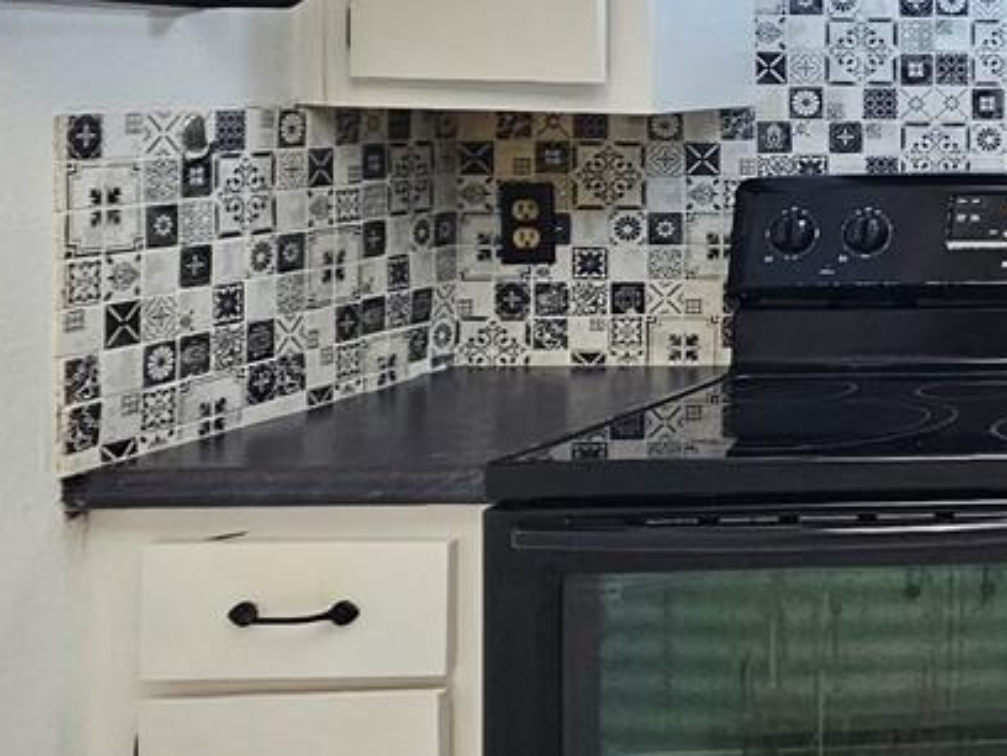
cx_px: 1710
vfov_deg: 27.7
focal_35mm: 51
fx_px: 1484
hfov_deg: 23.7
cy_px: 96
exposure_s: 1/60
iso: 125
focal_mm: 2.2
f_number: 2.2
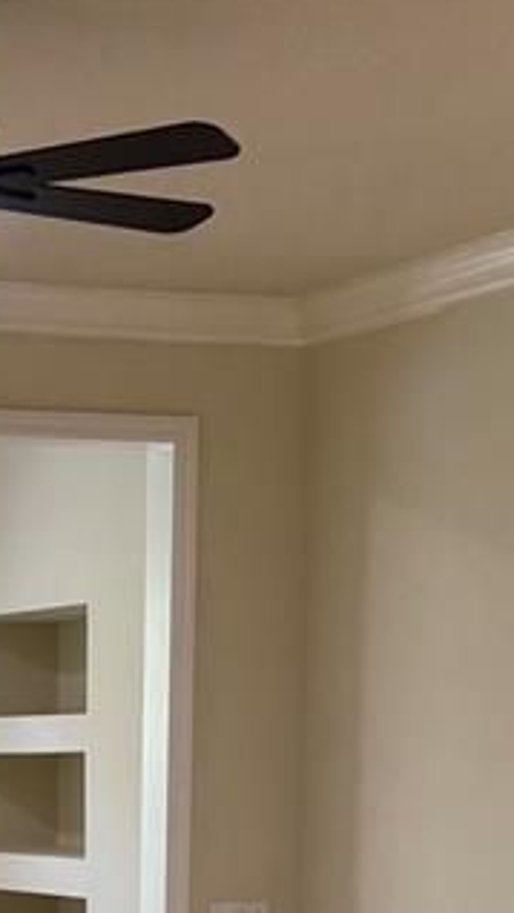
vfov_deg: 18.9
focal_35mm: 107
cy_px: 1105
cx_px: -78
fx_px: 2591
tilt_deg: -7.5
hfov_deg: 11.1
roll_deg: -0.2
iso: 125
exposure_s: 1/120
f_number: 1.6
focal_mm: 5.96
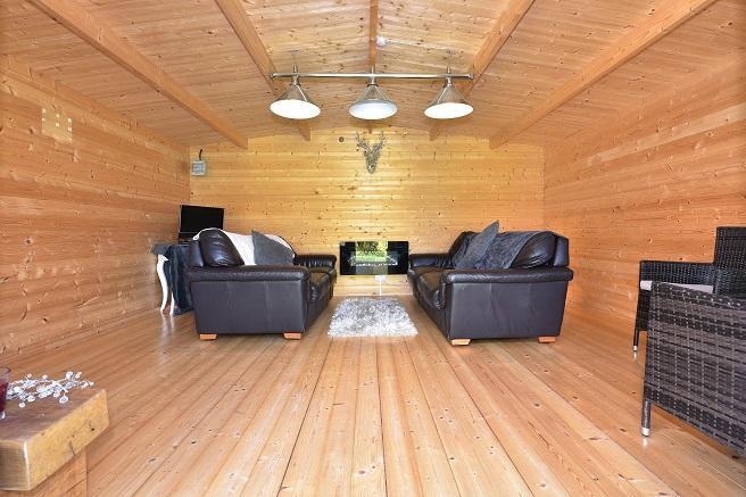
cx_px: 373
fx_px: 311
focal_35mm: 15
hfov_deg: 100.4
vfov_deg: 77.3
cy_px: 248
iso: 320
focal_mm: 15
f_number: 9
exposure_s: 1/13
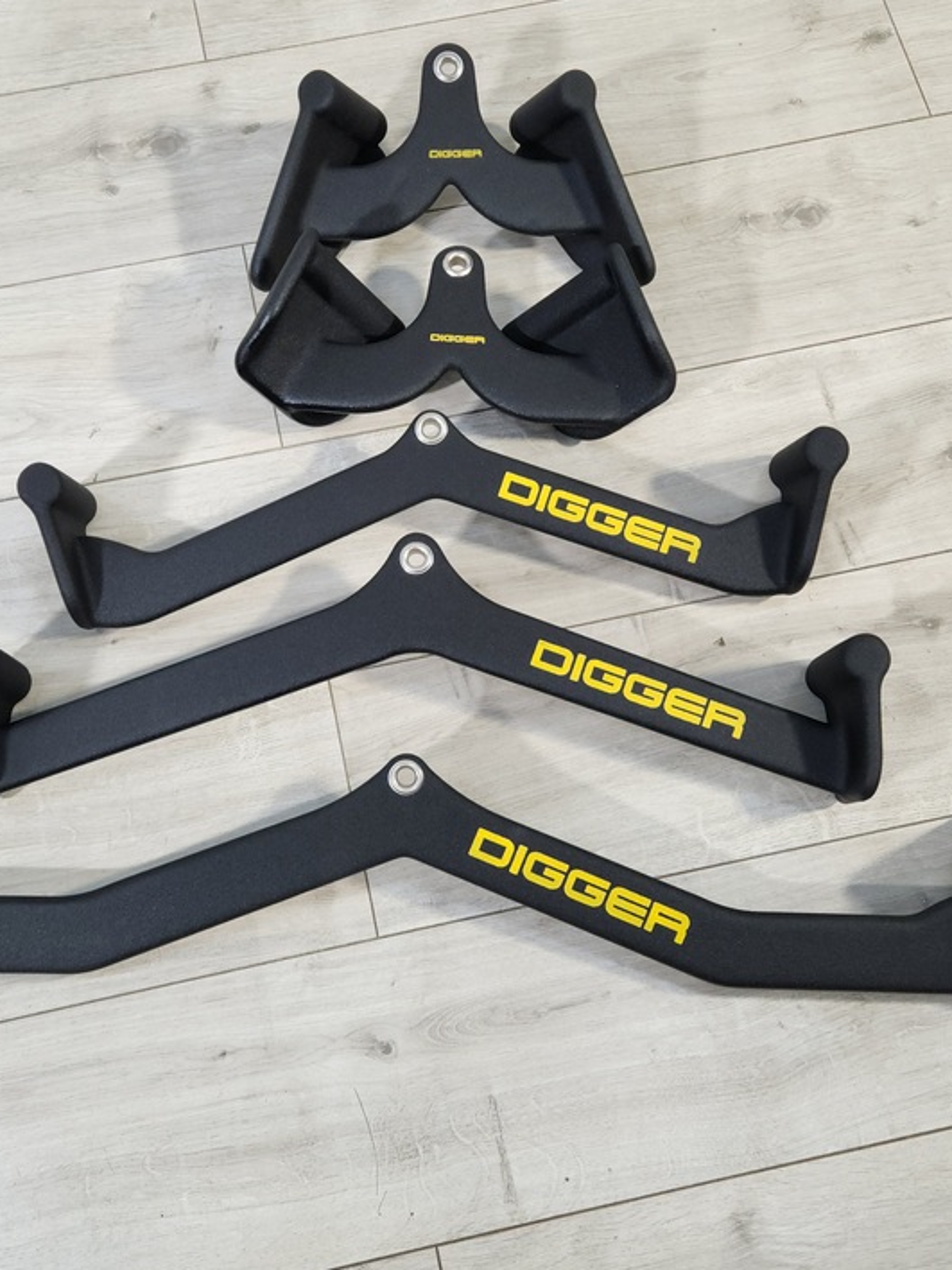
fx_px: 1430
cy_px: 631
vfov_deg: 47.9
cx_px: 421
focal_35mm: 39
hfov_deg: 36.8
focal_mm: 5.4
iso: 100
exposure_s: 1/50
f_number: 1.8
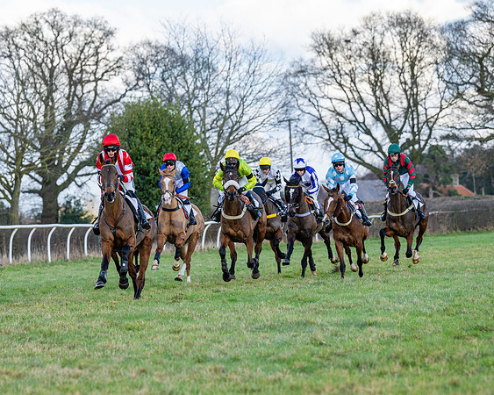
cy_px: 209
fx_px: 3399
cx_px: 114
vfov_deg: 6.6
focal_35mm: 233
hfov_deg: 8.3
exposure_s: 1/2000
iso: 500
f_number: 4
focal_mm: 135
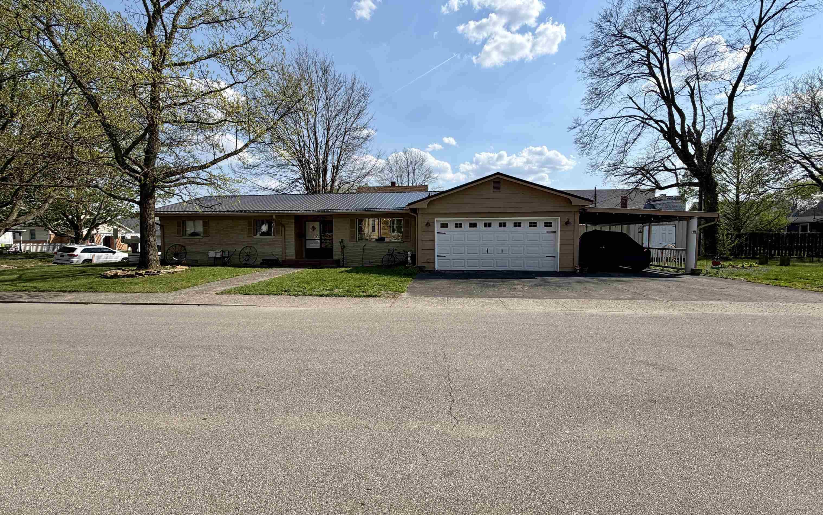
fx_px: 336
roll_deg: +0.2
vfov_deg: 74.8
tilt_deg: -2.5
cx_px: 408
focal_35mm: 15
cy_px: 252
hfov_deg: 101.5
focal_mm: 2.22
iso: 20
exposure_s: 1/1105
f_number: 2.2
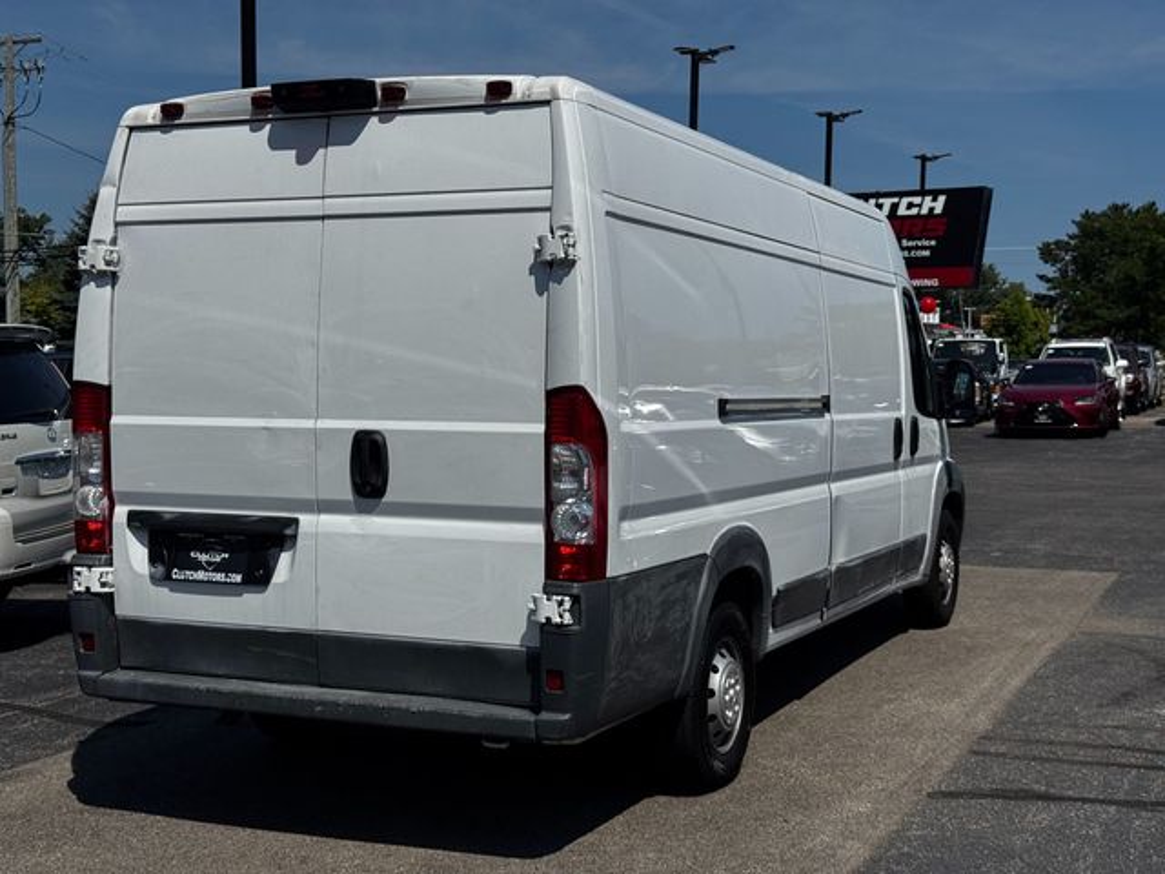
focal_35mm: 48
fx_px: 1615
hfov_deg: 39.7
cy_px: 437
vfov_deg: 30.3
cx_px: 582
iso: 64
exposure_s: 1/15385
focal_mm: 6.76
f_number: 1.78
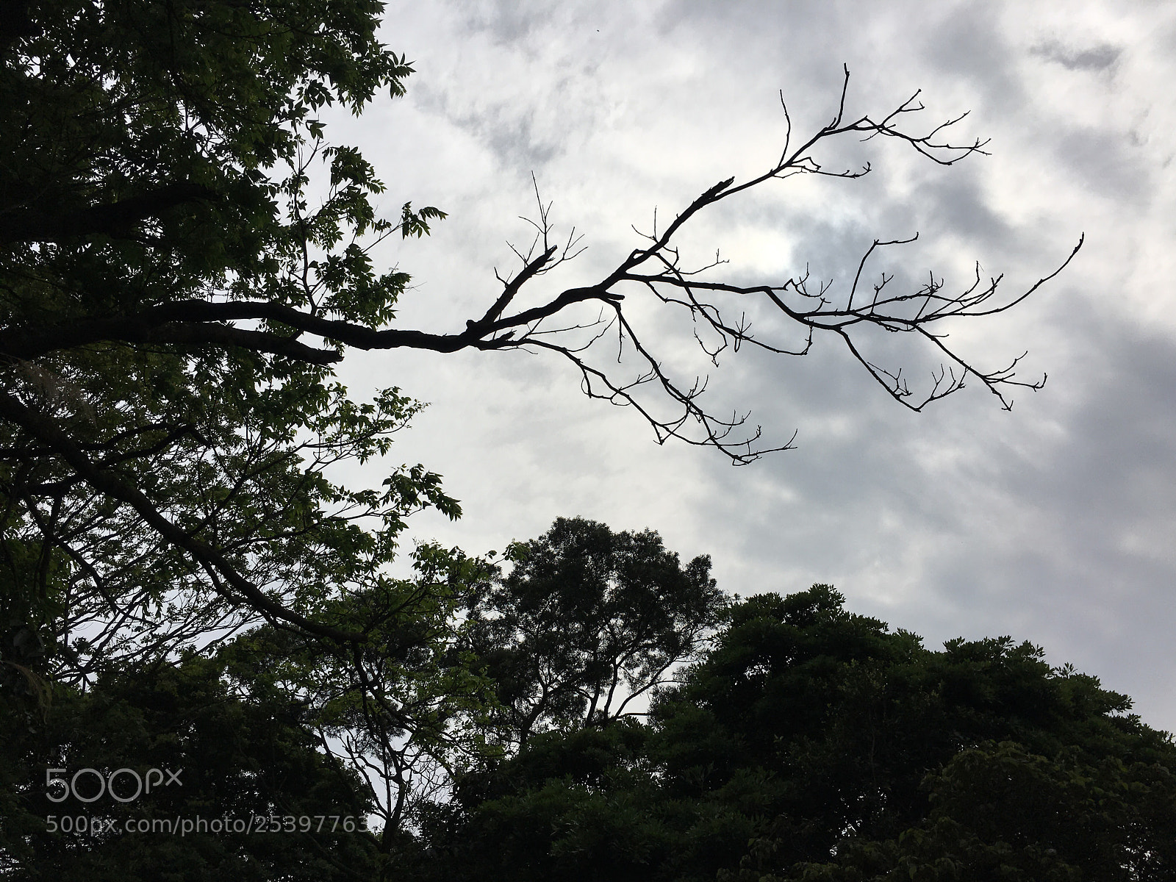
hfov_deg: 61.7
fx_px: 985
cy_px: 441
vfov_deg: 48.2
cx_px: 588
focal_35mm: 29
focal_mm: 4.15
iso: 25
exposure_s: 1/5917
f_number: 2.2
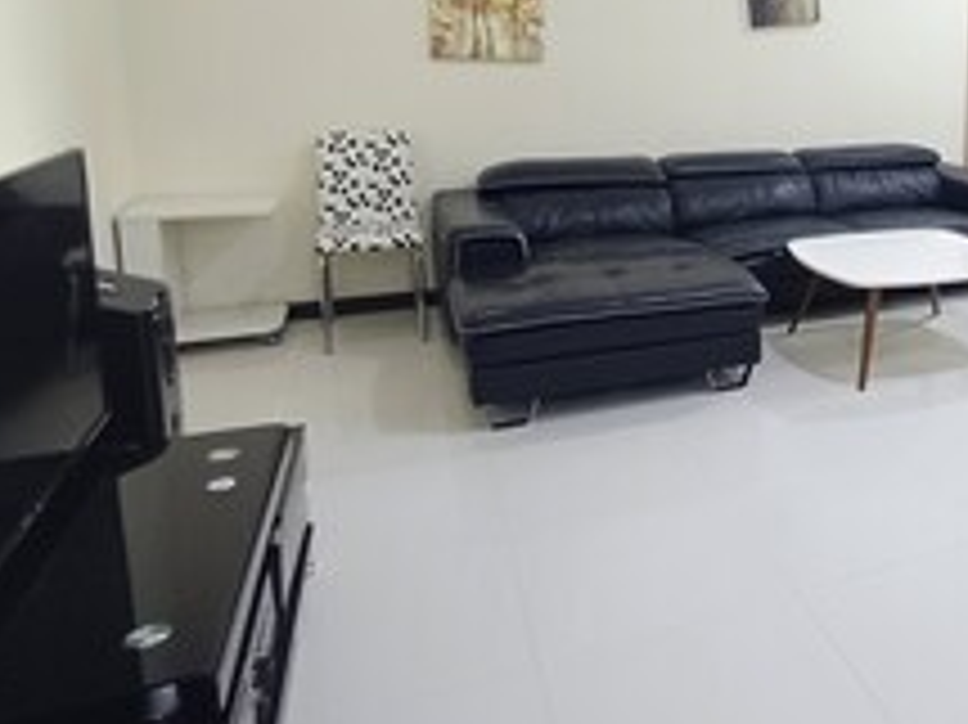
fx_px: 950
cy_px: 209
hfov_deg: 48.5
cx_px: 867
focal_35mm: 34
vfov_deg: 40.9
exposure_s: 1/25
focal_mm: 1.64
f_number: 2.2
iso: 320
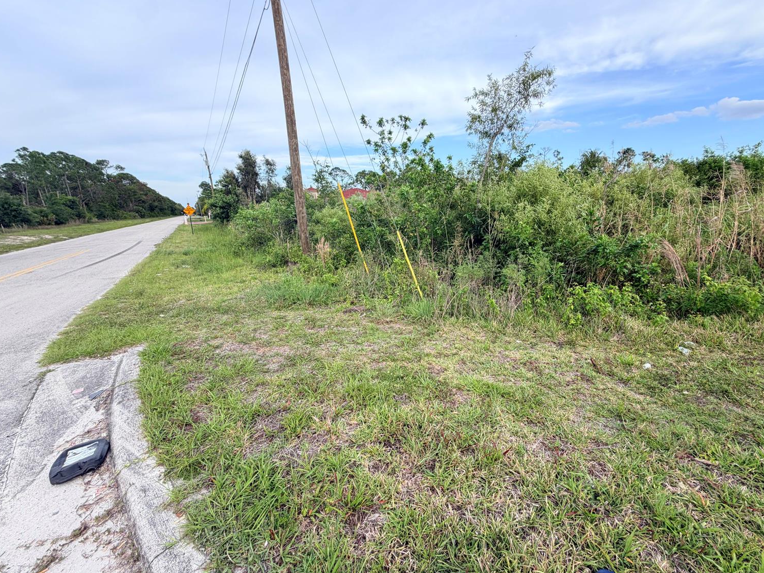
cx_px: 403
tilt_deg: -12.1
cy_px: 280
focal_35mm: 15
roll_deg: +4.1
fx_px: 331
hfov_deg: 98.1
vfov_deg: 81.7
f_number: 2.2
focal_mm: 2.22
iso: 50
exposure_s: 1/308
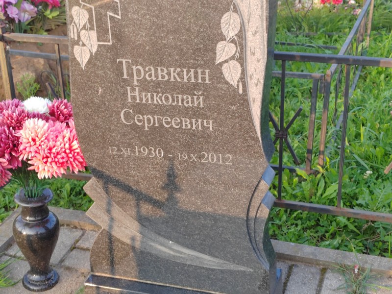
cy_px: 147
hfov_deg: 32.2
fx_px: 679
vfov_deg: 24.4
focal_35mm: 60
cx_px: 196
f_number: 1.9
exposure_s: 1/130
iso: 100
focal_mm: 5.52
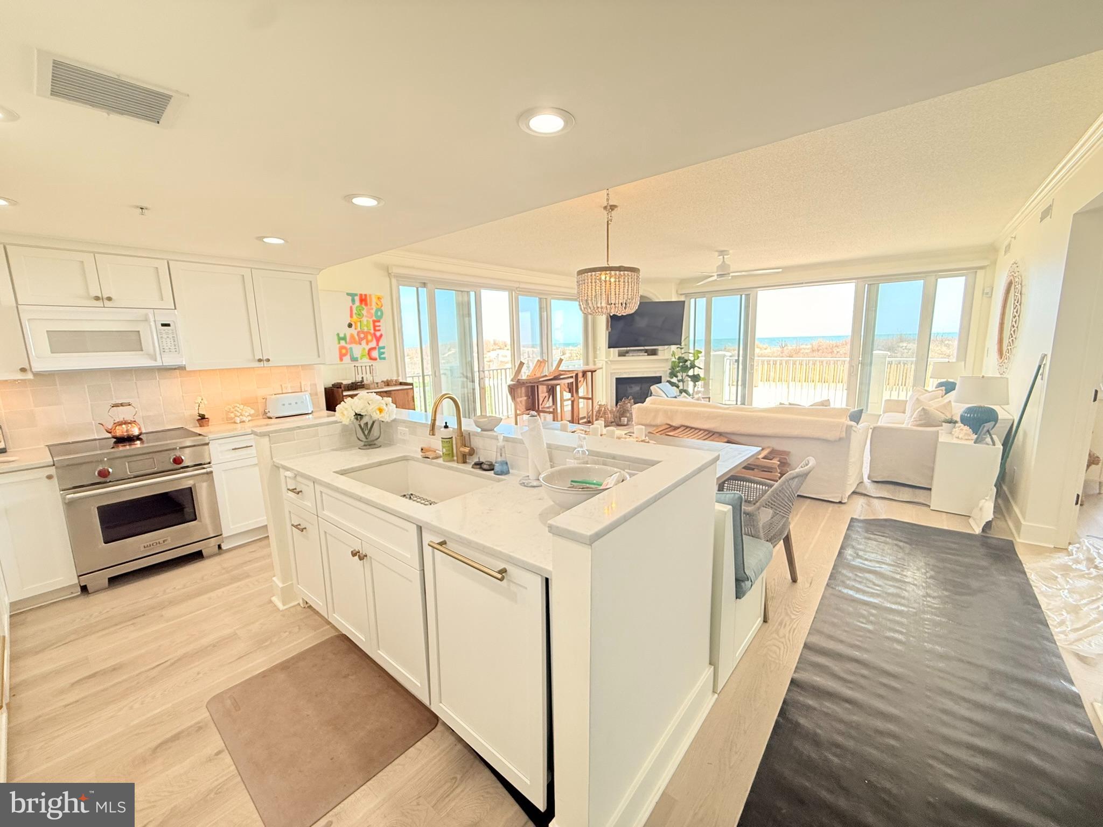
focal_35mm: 14
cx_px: 552
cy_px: 414
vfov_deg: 85.7
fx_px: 446
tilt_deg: -7.8
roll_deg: +1.6
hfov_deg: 102.1
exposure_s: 1/120
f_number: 2.2
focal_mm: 2.22
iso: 100
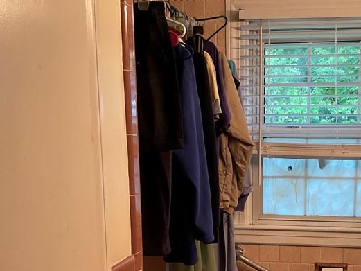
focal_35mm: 57
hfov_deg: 33.4
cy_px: 237
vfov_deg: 25.0
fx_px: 595
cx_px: 246
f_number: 1.8
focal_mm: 3
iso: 80
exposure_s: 1/60
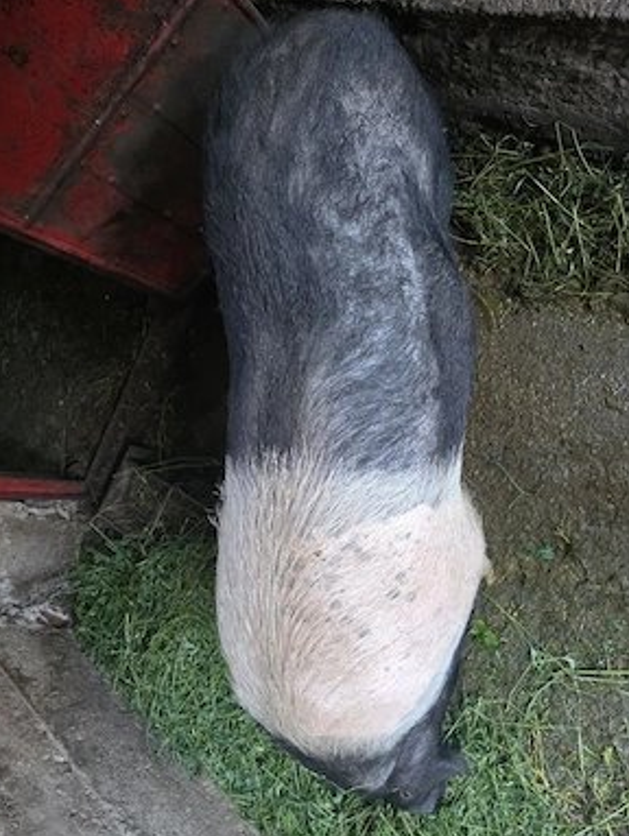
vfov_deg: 71.5
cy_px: 413
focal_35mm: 24
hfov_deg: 56.9
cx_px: 304
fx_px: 580
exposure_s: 1/101
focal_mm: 6.3
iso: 1600
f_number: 1.7
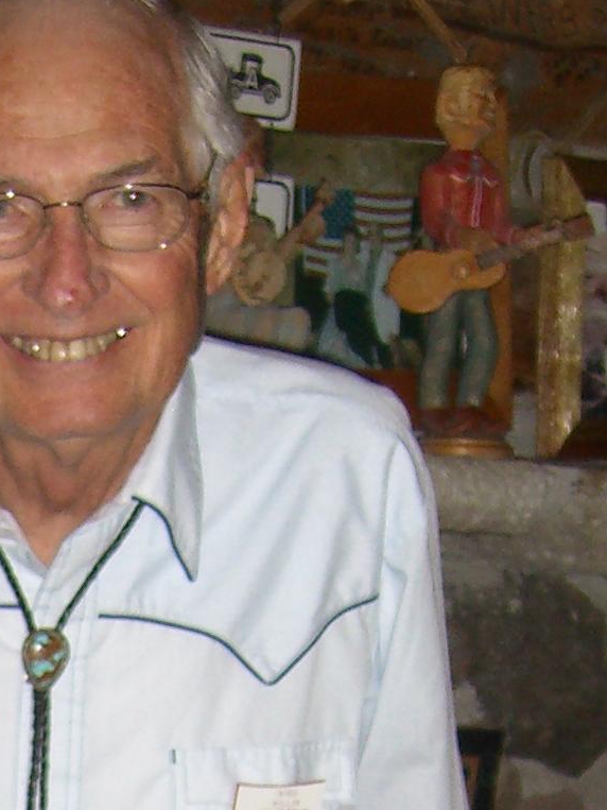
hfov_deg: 9.4
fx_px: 3578
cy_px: 1303
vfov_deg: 12.2
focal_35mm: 153
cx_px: -285
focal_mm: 7.9
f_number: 2.8
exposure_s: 1/60
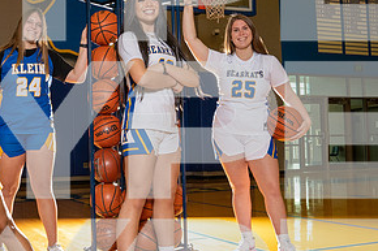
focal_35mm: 48
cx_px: 103
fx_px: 504
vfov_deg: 28.0
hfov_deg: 40.2
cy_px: 131
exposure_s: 1/200
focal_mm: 24
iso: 640
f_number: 9
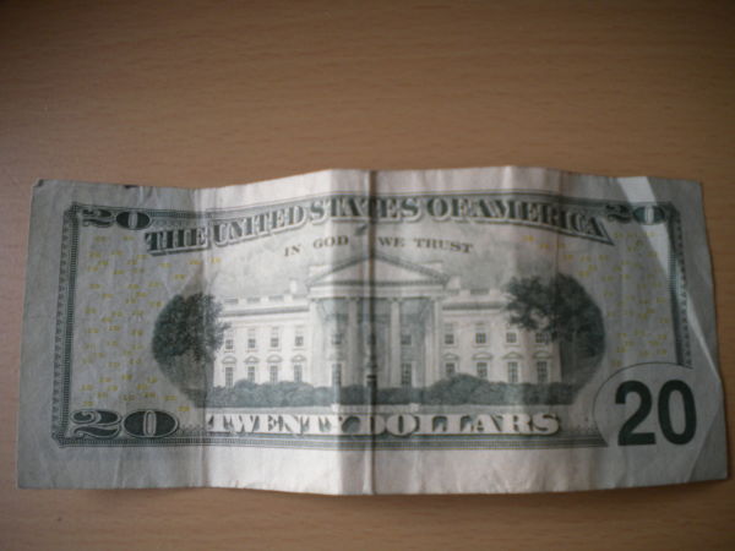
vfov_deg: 40.7
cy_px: 276
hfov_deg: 52.6
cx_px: 368
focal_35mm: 35
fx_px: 743
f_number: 3.1
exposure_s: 1/59.7
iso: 122
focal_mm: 6.3
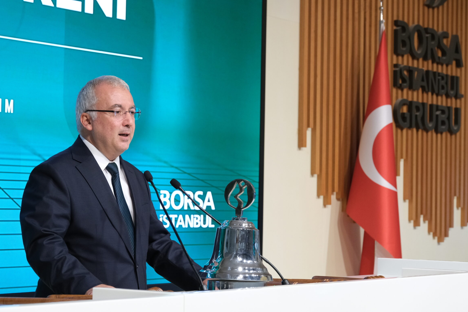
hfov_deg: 22.1
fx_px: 1196
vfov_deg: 14.9
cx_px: 231
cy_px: 168
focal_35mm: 92
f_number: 5
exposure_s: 1/125
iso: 1600
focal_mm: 55
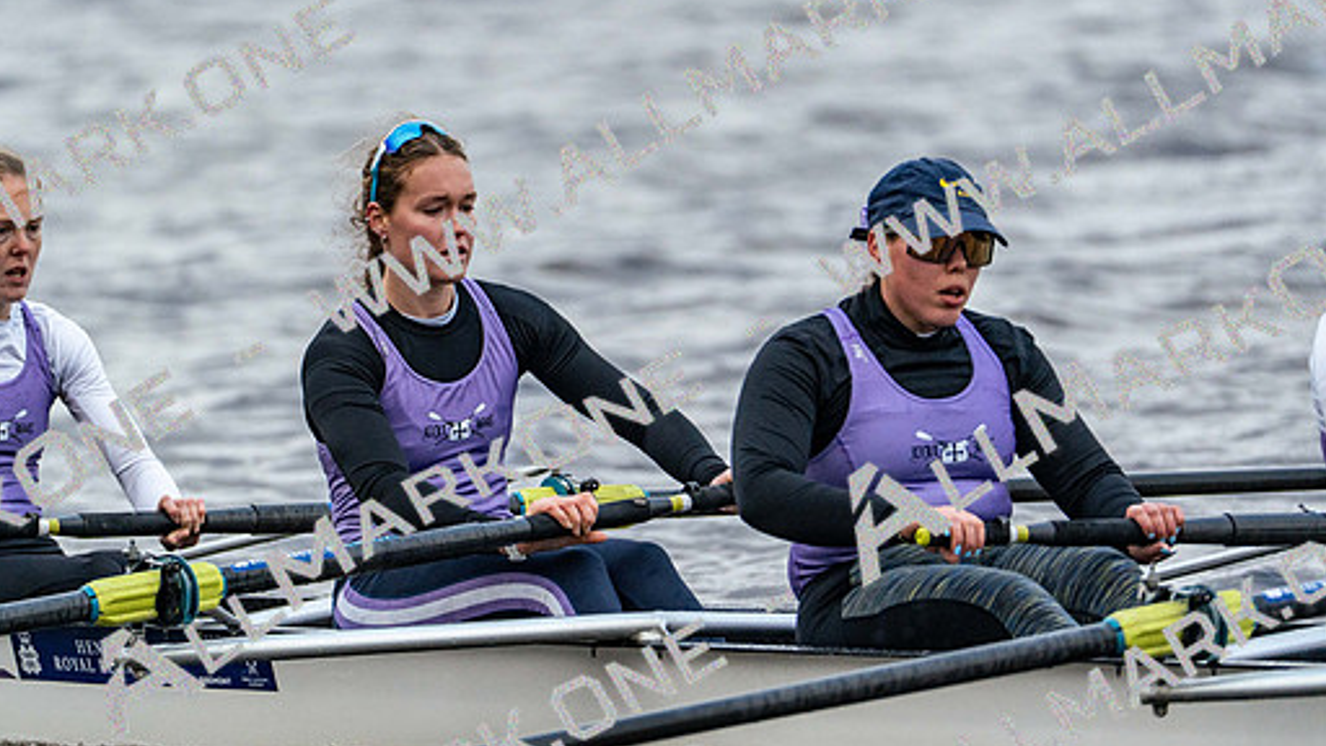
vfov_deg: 2.4
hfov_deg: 4.3
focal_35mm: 497
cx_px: 627
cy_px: 341
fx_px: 17475
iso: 3200
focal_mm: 419
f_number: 6.3
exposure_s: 1/1600
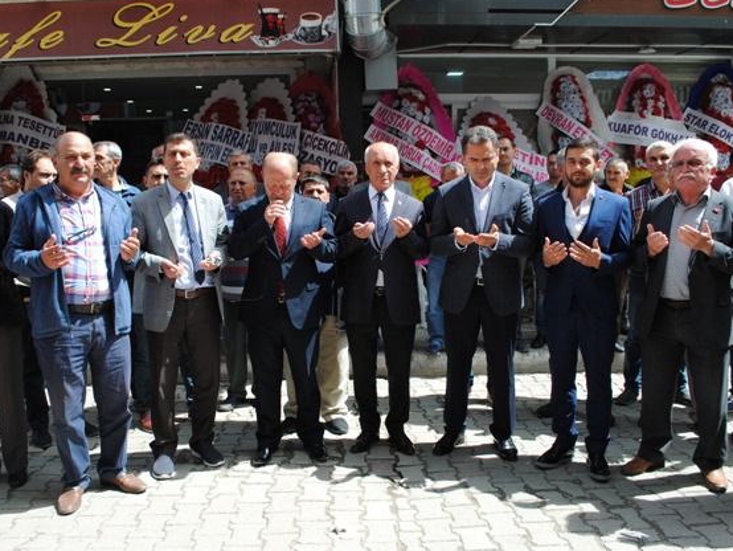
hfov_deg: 59.9
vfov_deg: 46.8
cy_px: 274
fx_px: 636
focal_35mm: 30
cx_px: 347
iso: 100
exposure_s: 1/160
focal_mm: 18
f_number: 6.3
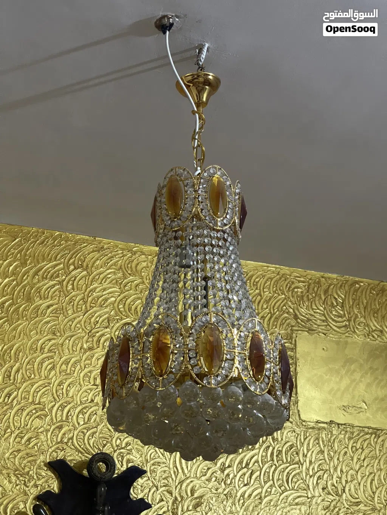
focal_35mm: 64
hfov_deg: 22.9
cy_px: 258
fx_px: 954
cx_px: 194
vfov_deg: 30.3
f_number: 2.2
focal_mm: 7.5
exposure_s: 1/50
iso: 200
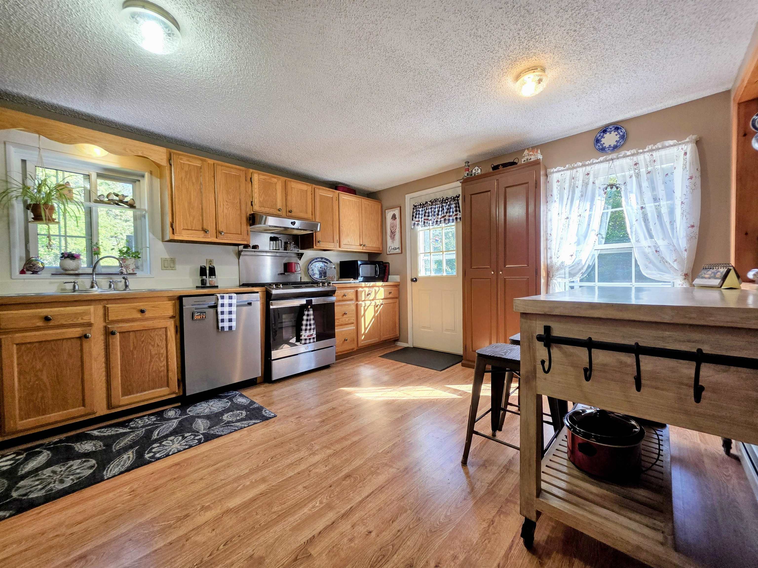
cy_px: 284
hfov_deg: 106.2
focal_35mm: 13
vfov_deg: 89.9
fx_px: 285
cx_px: 379
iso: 50
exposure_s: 1/120
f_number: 1.9
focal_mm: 2.2
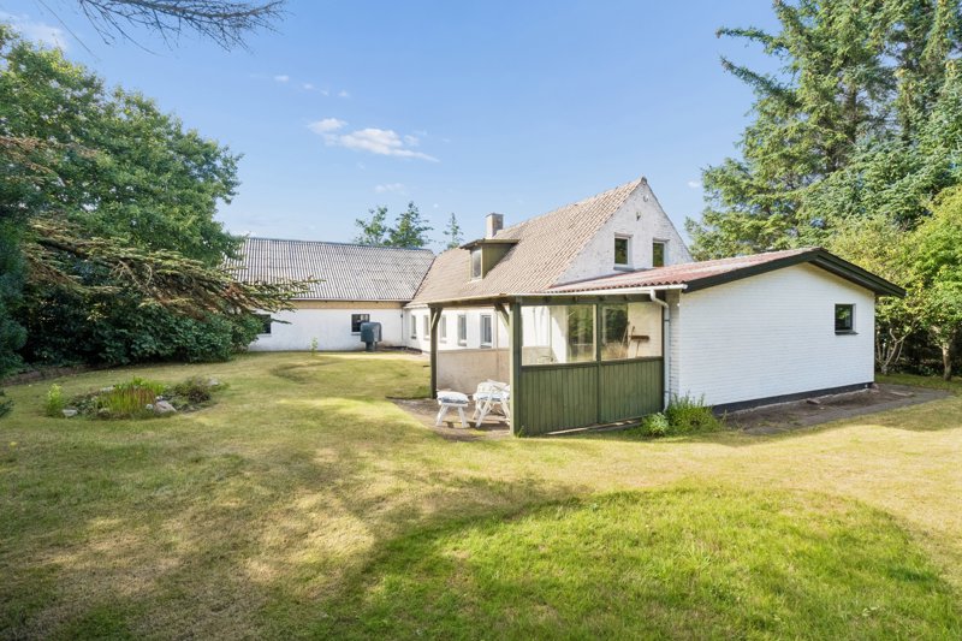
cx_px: 481
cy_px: 320
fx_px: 427
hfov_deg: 96.7
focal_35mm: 16
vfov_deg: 73.7
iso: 2000
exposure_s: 1/160
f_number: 22
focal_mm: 16
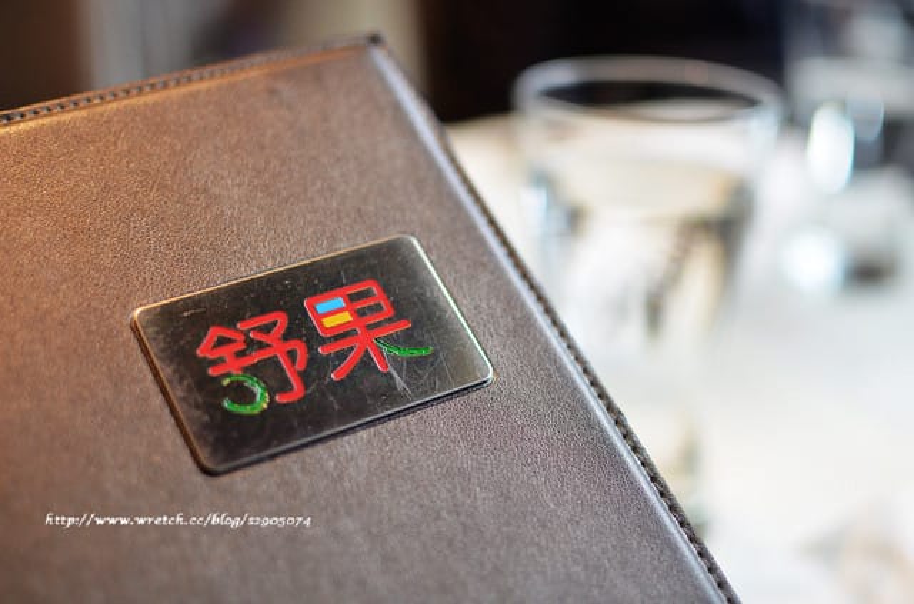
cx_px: 457
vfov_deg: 25.6
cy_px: 302
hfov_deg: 37.9
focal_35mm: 52
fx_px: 1329
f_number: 2.2
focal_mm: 35
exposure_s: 1/500
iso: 800
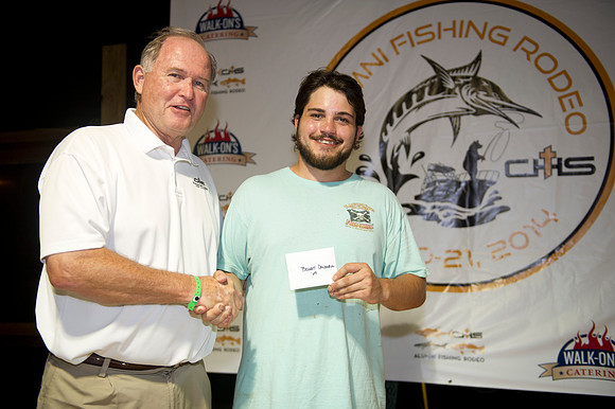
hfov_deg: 50.7
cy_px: 204
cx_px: 308
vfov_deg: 35.0
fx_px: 649
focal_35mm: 38
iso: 320
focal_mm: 38
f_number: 2.8
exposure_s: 1/80
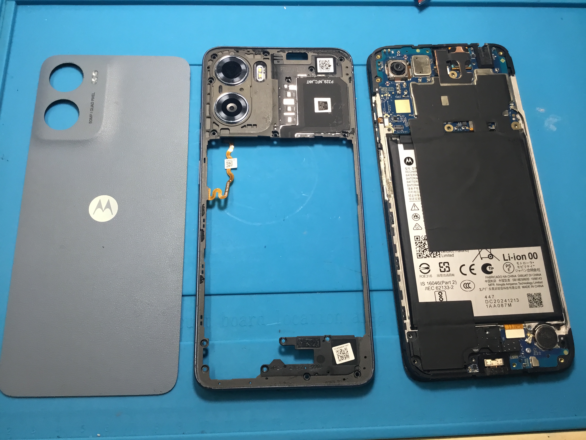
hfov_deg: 58.4
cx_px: 293
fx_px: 525
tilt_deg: -71.9
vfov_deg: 45.4
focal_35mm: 31
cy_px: 220
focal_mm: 3.3
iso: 25
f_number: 2.4
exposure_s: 1/40
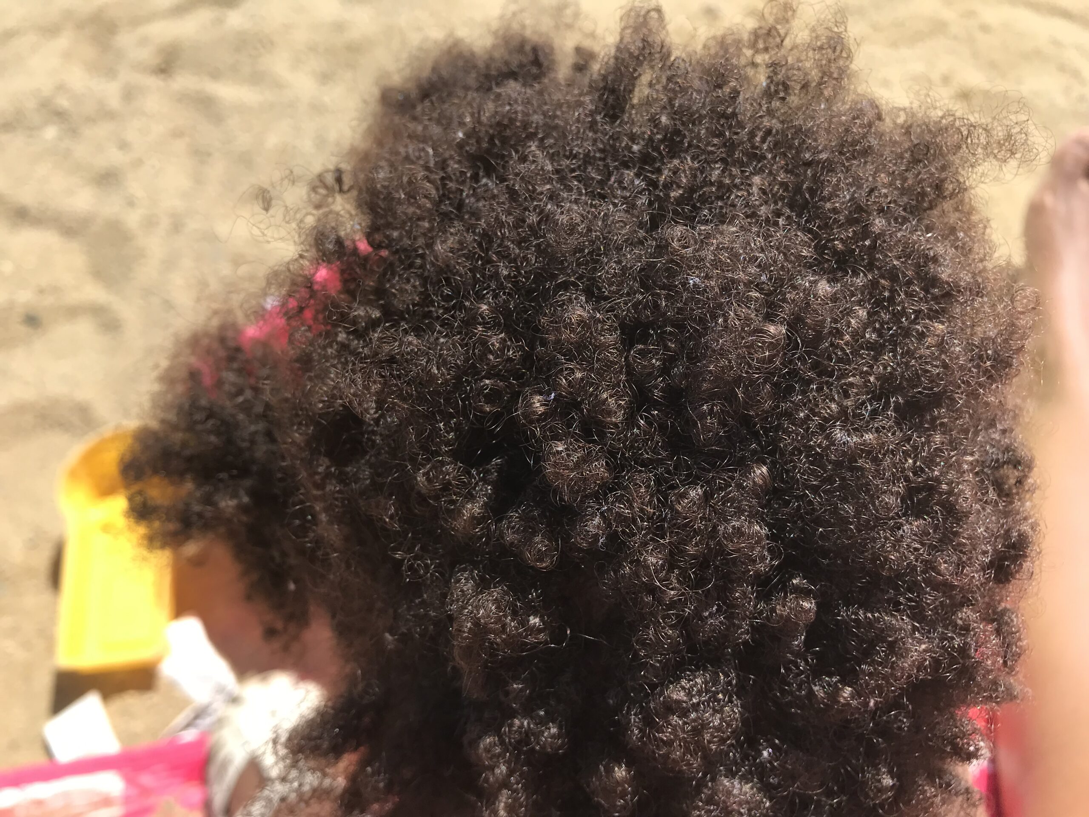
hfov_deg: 63.4
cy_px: 408
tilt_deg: -52.1
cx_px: 544
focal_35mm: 28
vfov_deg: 49.7
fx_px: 881
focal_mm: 3.99
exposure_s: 1/1681
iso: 20
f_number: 1.8
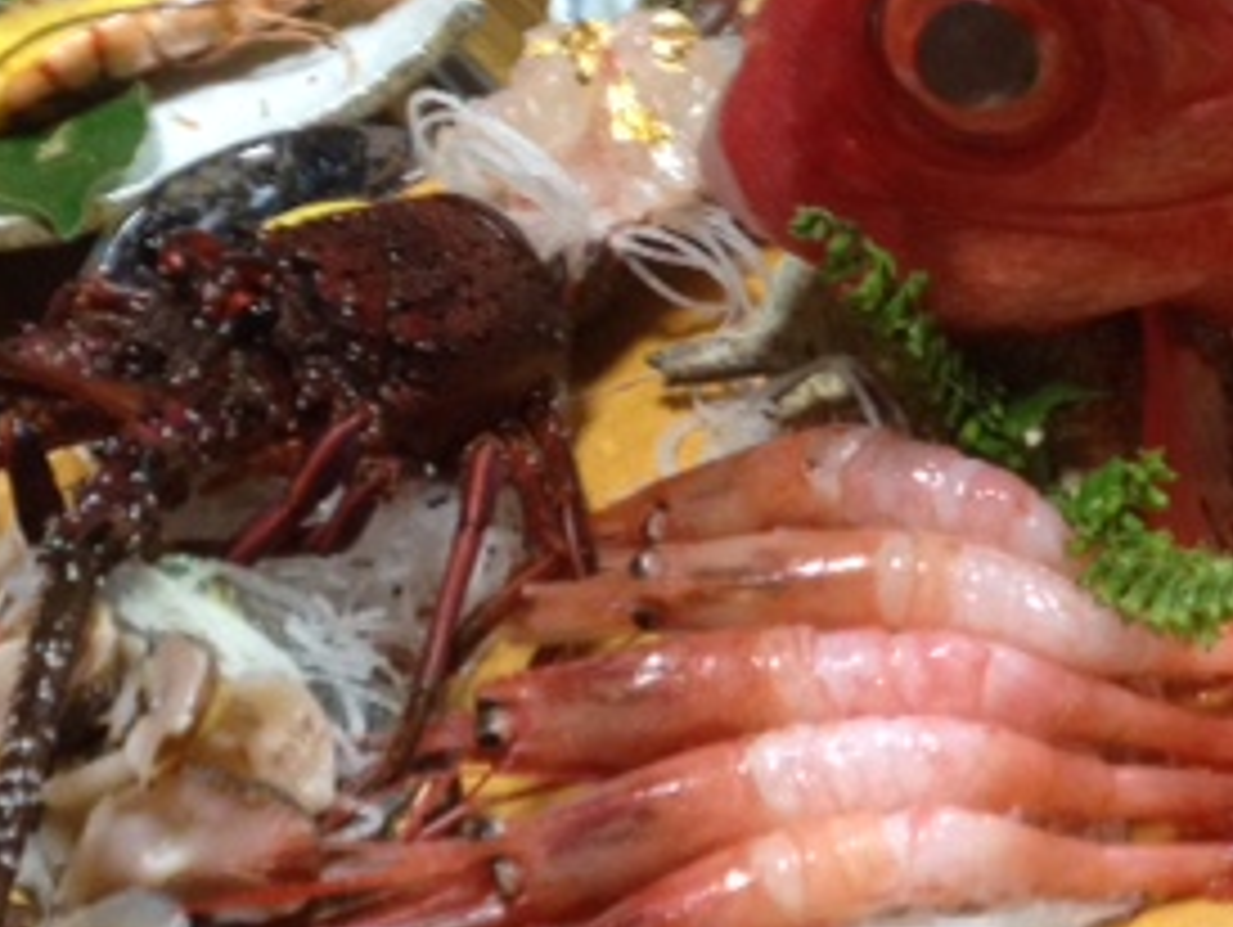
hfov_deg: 25.2
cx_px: 846
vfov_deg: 19.1
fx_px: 2745
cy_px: 374
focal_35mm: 77
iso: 250
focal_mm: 4.12
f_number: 2.4
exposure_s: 1/20
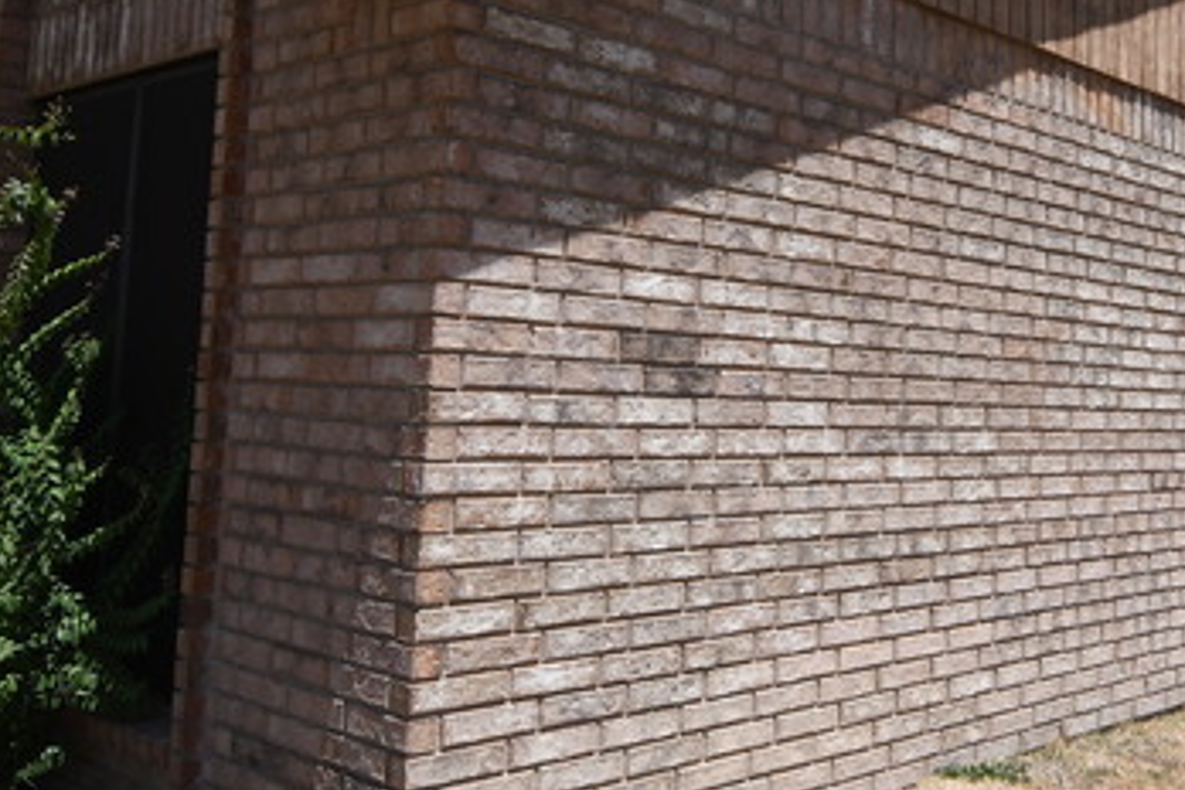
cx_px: 889
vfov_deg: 32.4
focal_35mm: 41
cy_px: 286
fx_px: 1349
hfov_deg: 45.8
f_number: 13
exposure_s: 1/500
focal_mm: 13
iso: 400
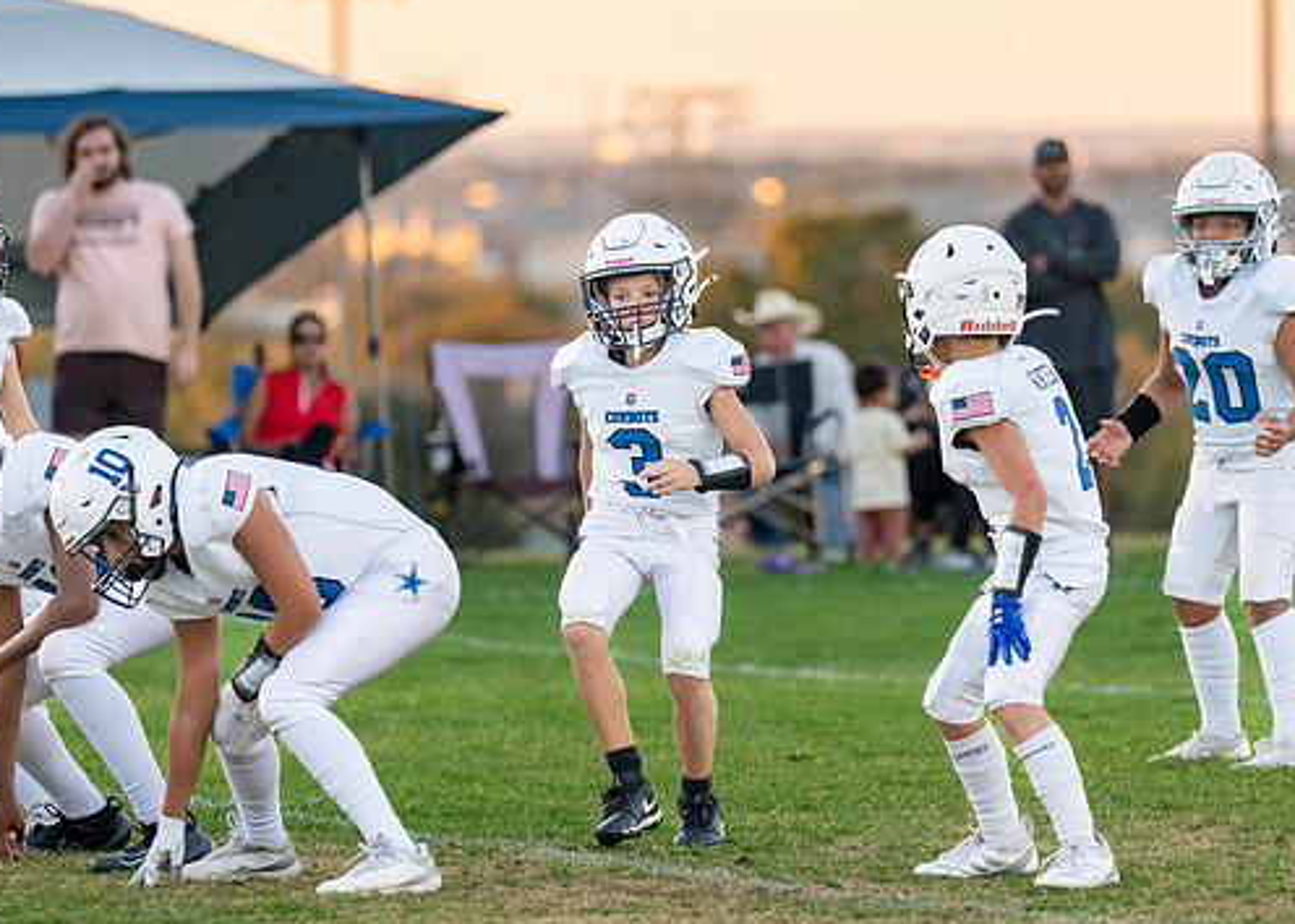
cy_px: 517
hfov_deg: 5.2
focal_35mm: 389
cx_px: 713
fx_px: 14303
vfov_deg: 3.7
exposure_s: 1/1600
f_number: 2.8
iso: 1000
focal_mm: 200
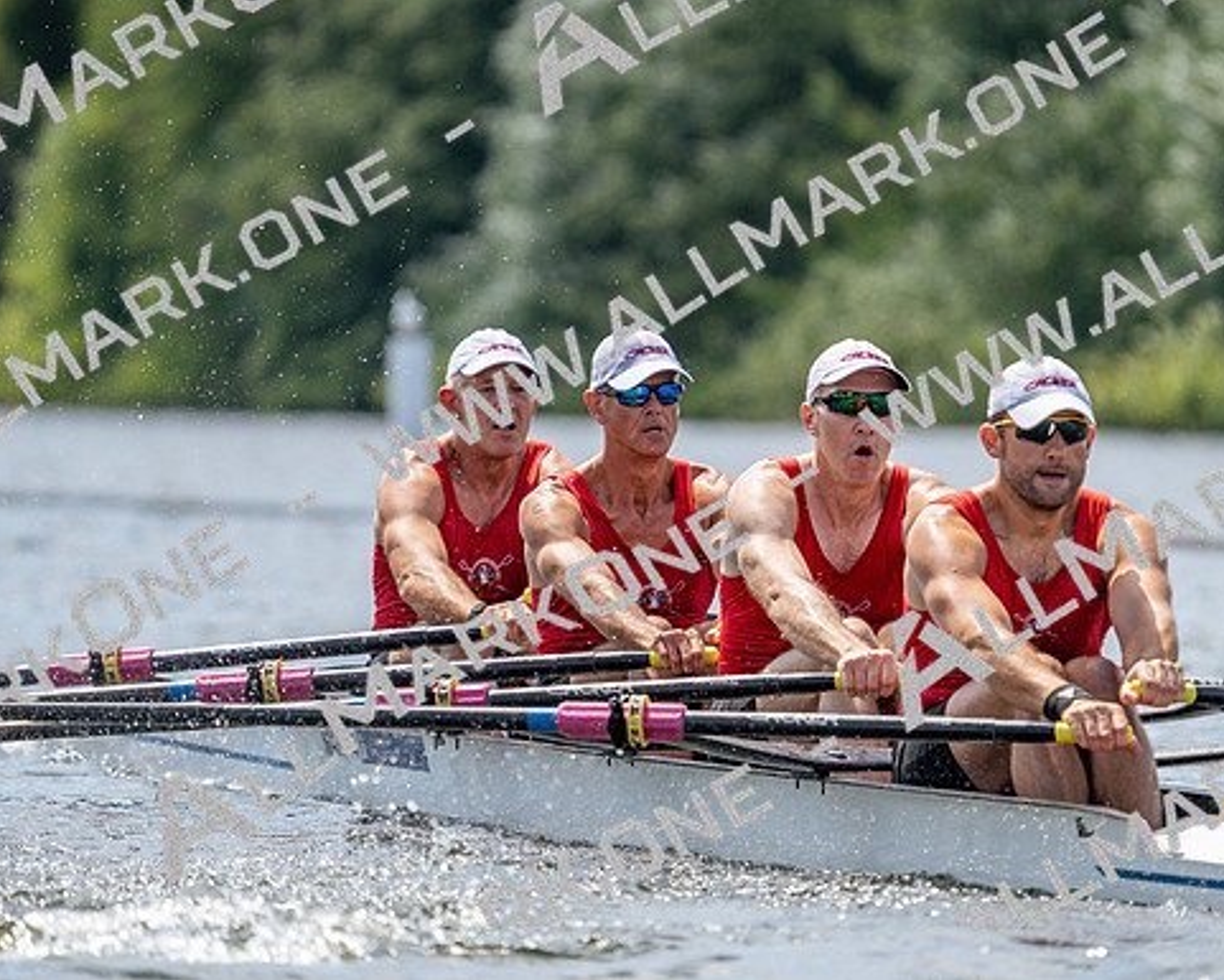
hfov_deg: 4.0
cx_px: 674
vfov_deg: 3.2
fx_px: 17319
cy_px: 490
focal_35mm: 478
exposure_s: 1/2000
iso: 400
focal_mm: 422
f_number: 6.3
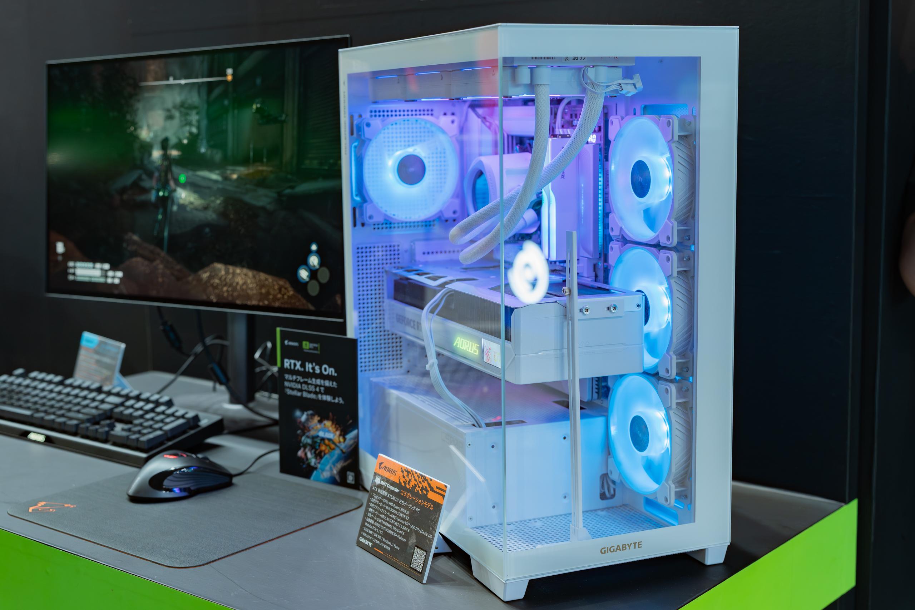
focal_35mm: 48
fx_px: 1220
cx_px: 458
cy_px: 305
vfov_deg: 28.1
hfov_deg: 41.1
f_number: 4
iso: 800
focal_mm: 48
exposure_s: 1/60
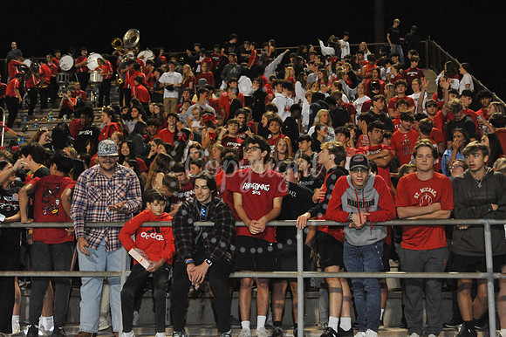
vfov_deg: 28.0
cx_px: 253
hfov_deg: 41.1
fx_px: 674
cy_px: 168
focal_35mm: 48
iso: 6400
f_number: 6.3
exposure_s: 1/160
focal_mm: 48
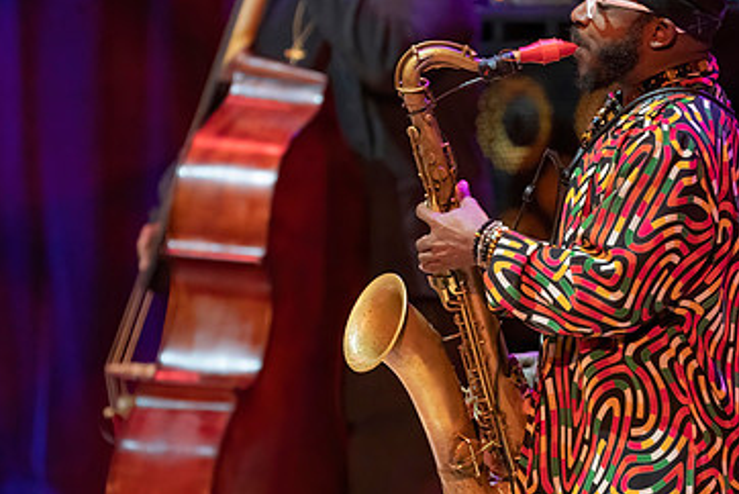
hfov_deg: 3.7
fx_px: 11443
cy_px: 279
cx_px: 478
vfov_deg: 2.5
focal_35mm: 557
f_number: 5.6
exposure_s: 1/320
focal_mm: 348
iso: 5000
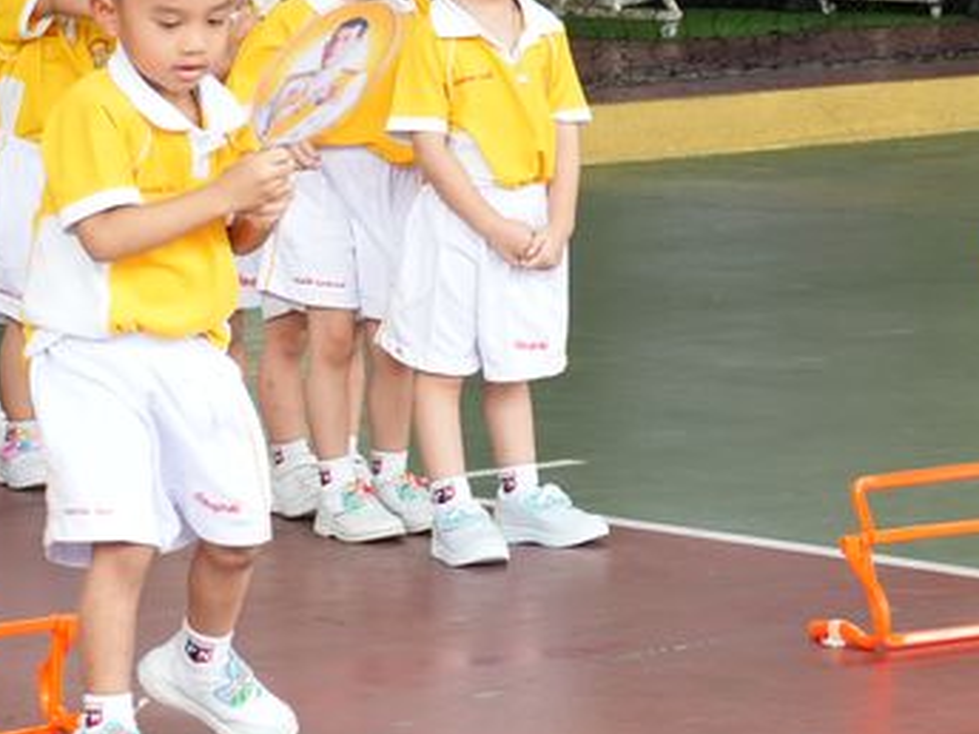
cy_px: 303
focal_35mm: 205
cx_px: 424
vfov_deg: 7.2
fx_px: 5809
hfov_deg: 9.6
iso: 500
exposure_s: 1/125
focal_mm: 49
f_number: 5
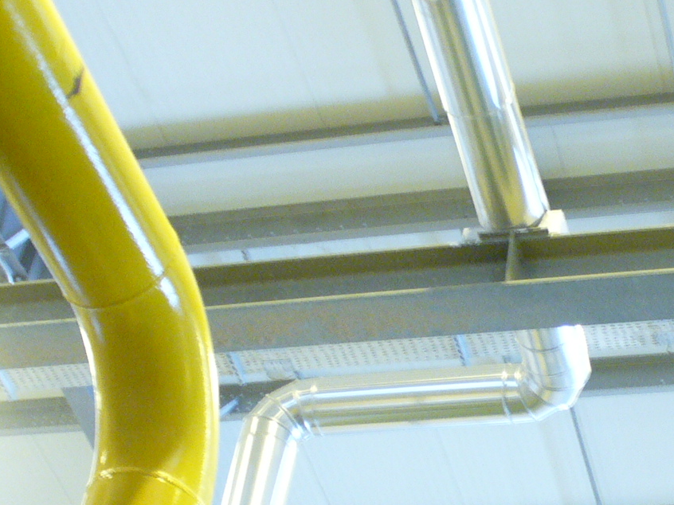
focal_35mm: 87
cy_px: 381
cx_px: 630
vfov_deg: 16.9
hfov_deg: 21.9
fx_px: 1693
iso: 160
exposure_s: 1/15
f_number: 2.8
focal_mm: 6.1
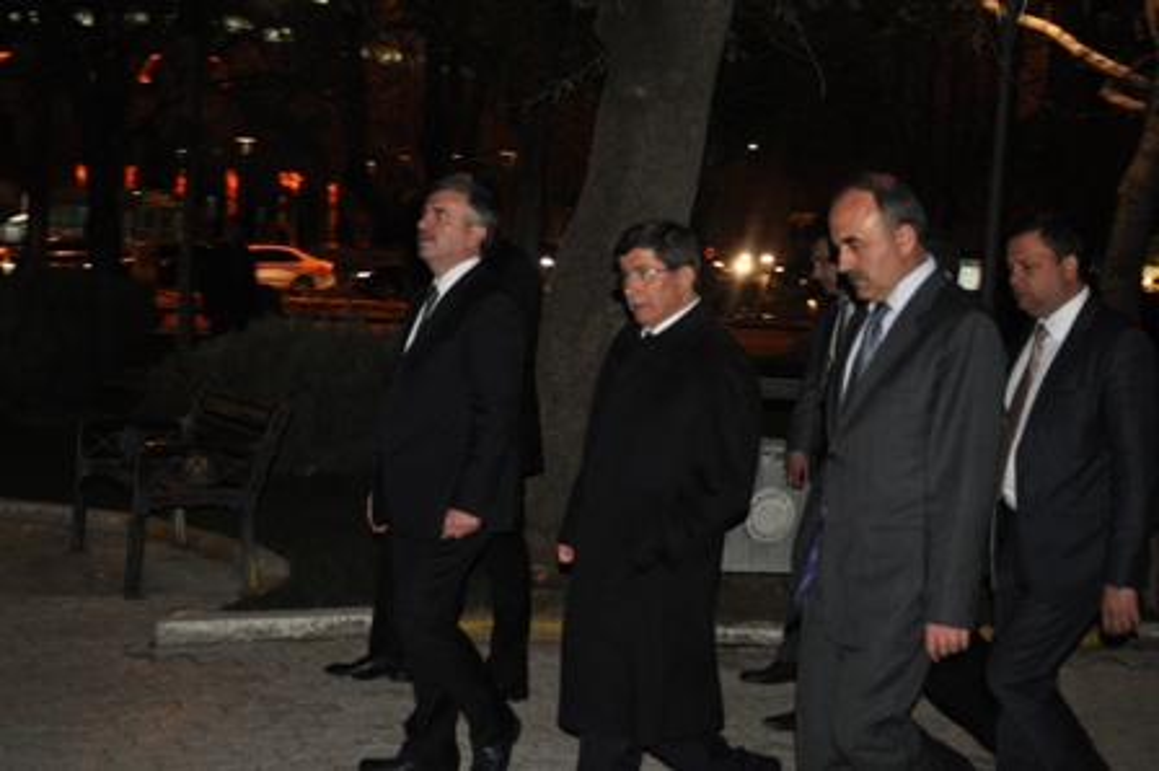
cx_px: 580
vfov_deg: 23.7
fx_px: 1834
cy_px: 386
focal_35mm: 57
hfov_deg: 35.1
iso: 800
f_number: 5
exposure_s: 1/60
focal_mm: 38
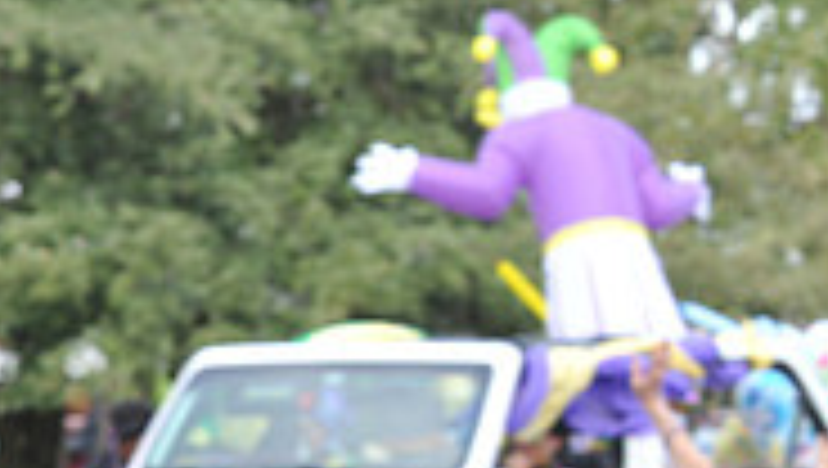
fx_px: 8111
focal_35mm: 369
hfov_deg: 5.8
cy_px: -216
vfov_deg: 3.3
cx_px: 1292
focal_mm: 112
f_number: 9
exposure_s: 1/80
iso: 250
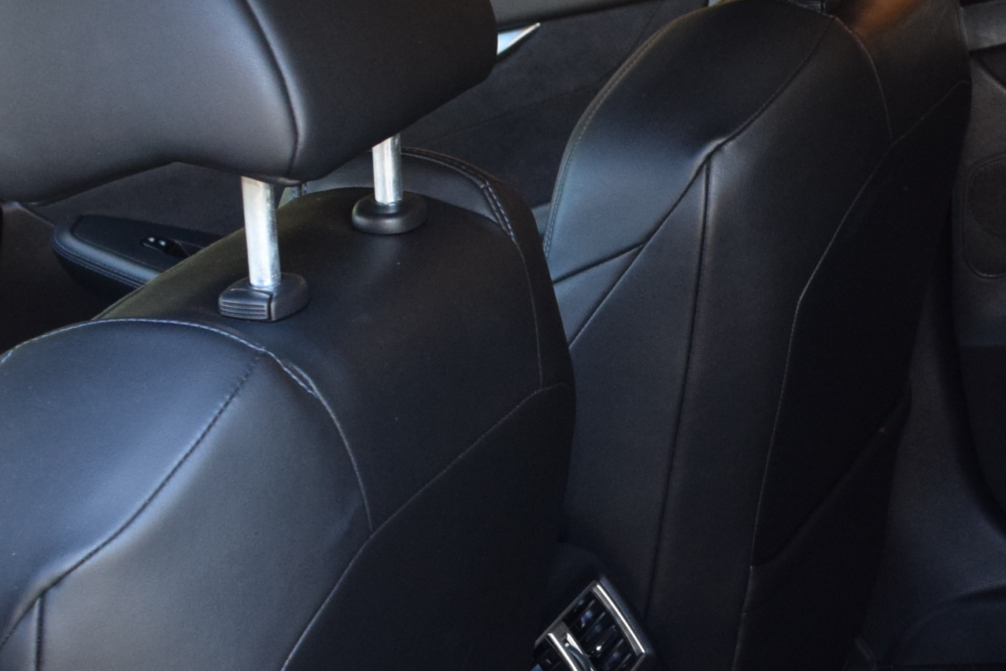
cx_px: 1020
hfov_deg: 20.7
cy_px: 750
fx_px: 2655
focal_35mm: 95
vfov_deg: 14.1
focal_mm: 18
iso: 800
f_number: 5.6
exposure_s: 1/125
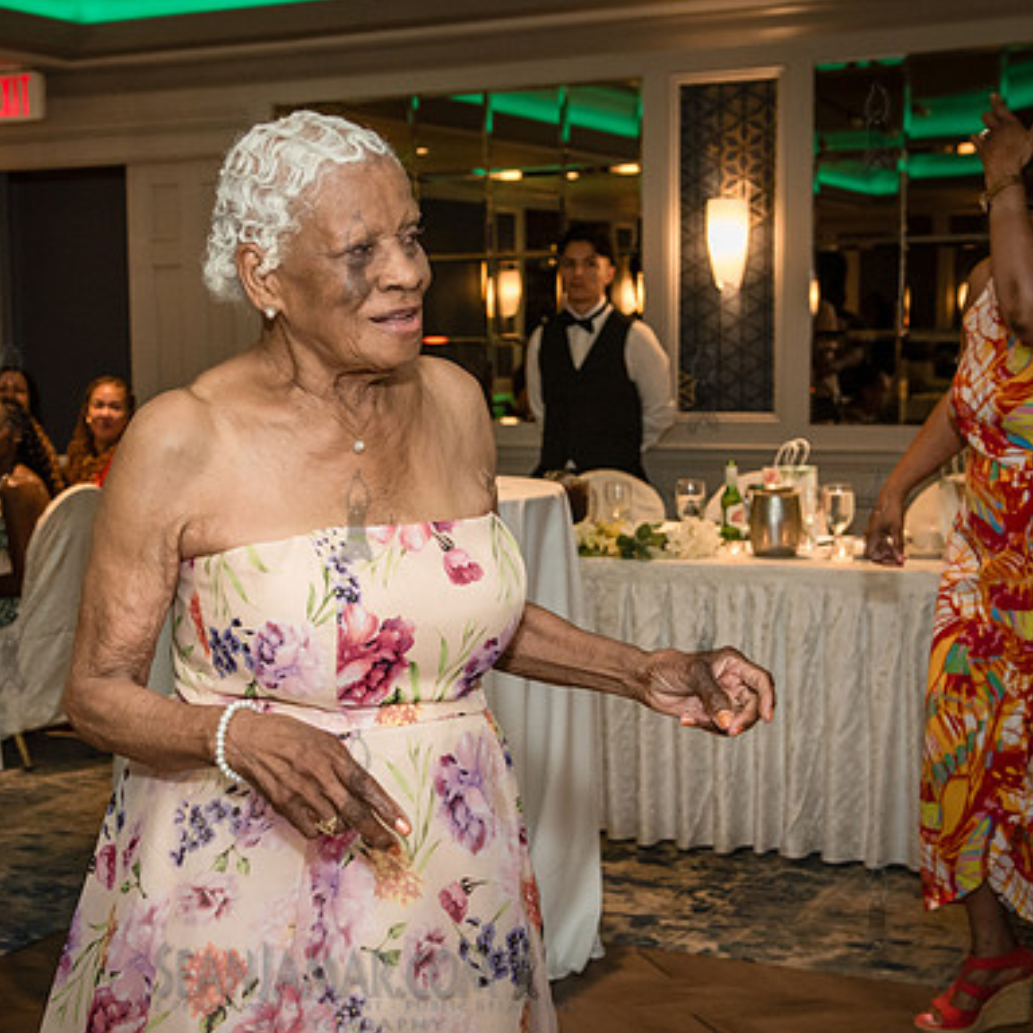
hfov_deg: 28.9
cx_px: 371
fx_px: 1992
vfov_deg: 29.1
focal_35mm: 59
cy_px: 575
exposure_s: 1/200
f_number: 4
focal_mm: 38
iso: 1600
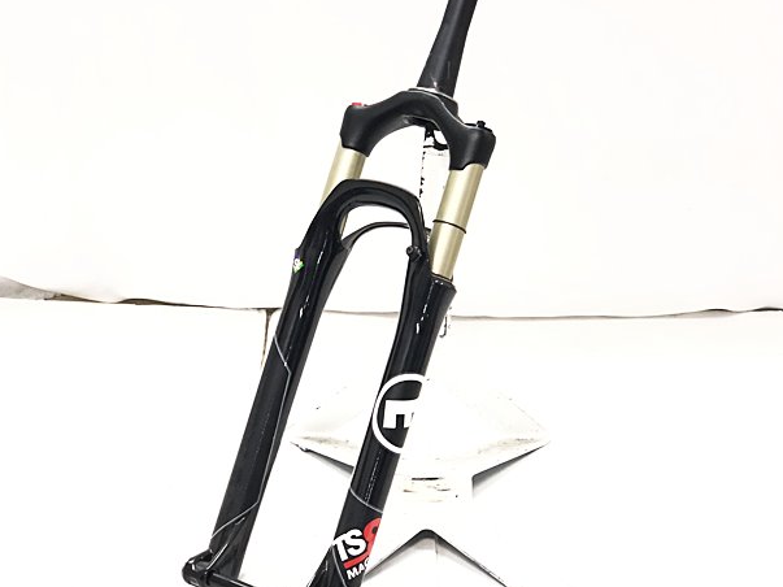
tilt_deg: -23.4
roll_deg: +0.9
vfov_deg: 21.3
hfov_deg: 28.1
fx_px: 1560
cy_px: 279
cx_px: 300
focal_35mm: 69
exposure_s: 1/33
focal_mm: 6
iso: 100
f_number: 2.4
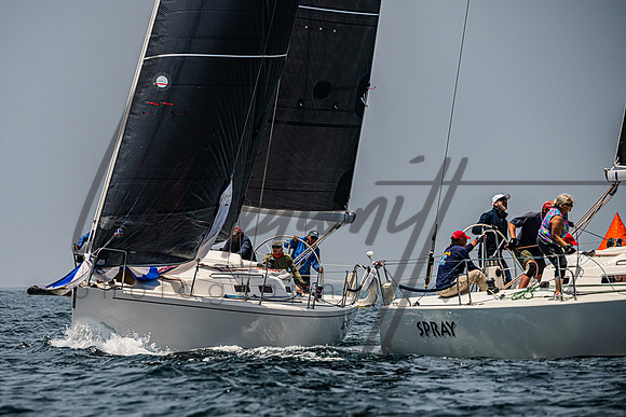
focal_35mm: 289
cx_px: 252
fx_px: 5026
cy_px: 228
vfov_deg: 4.8
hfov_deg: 7.1
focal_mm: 240
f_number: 6.3
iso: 400
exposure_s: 1/6400
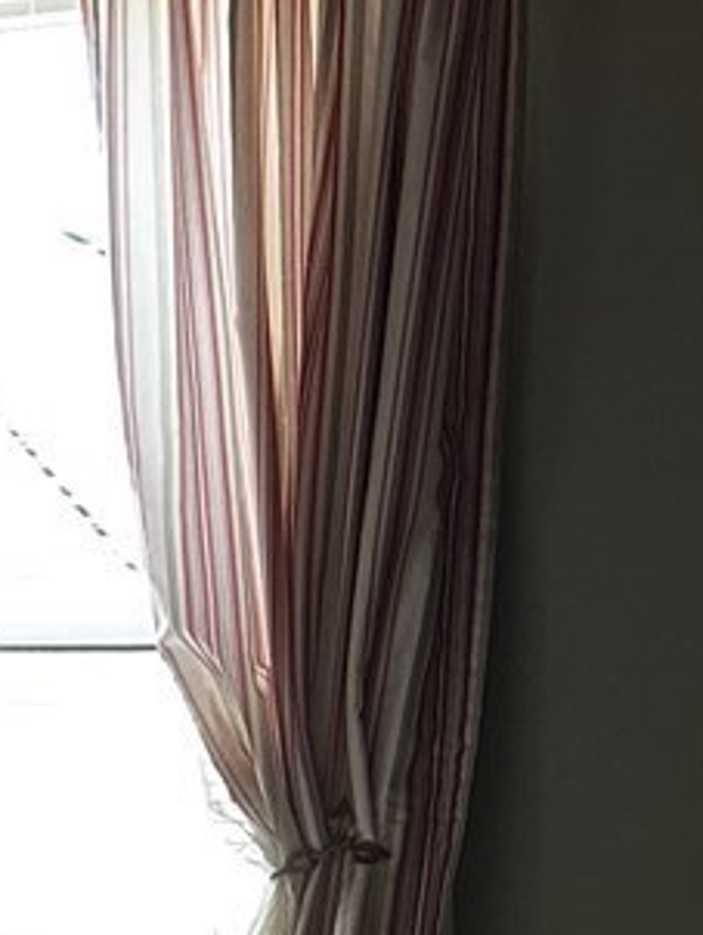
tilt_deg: -14.5
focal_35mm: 122
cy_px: 1446
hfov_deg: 10.9
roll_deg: -0.3
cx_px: -787
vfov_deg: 14.9
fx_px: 3299
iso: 250
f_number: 1.78
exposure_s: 1/77
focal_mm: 6.86
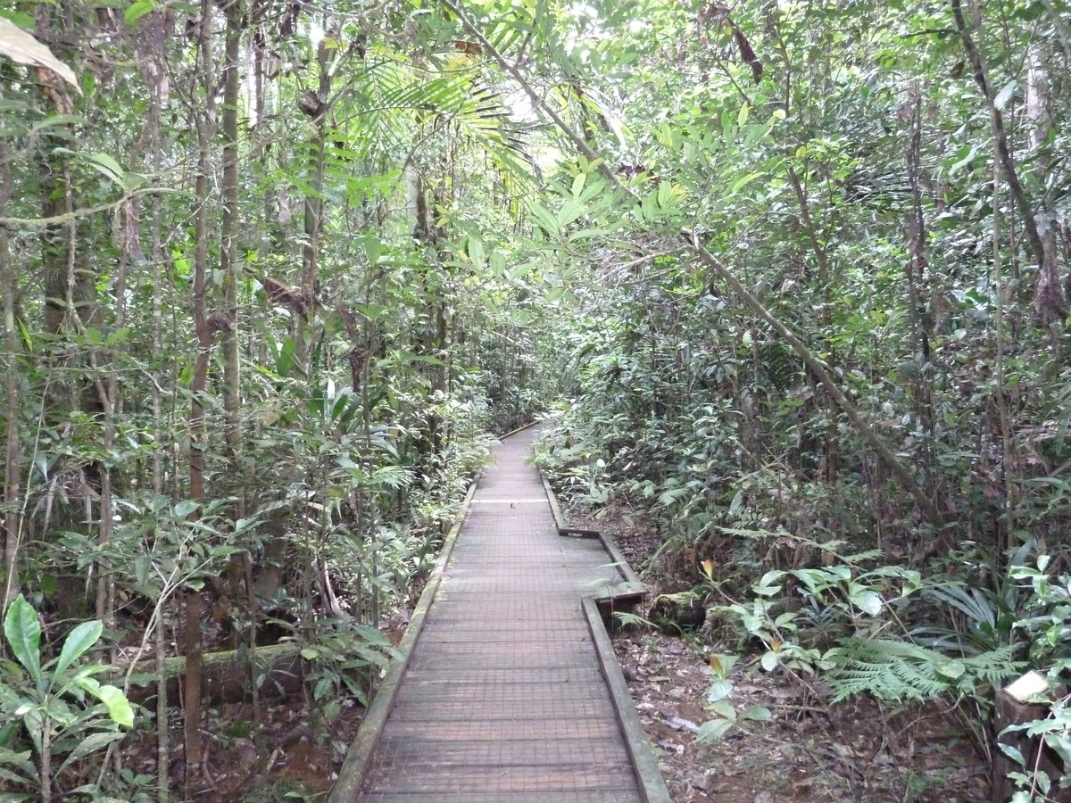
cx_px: 536
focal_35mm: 25
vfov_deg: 54.9
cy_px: 402
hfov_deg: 69.4
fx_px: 773
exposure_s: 1/30
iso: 1000
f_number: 3.3
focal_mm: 4.1
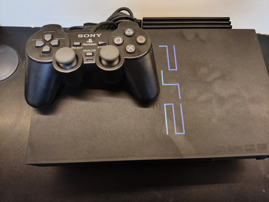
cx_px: 134
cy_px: 101
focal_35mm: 26
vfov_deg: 53.1
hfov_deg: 67.3
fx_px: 202
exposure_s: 1/24
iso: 640
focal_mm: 4.95
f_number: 1.5
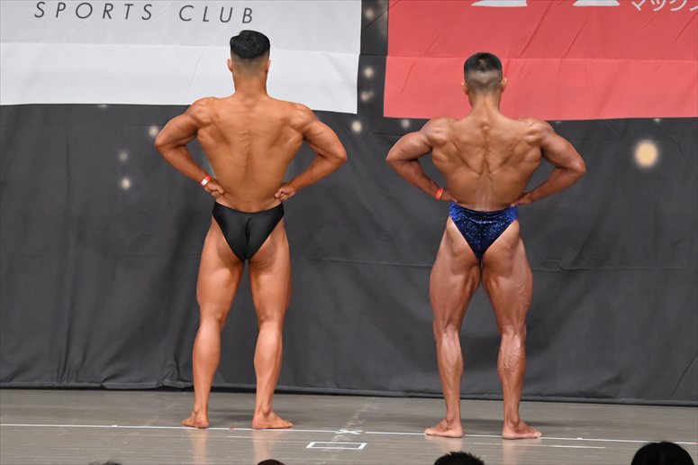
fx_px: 4205
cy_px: 232
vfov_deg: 6.3
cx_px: 349
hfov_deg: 9.5
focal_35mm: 217
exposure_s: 1/400
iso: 6400
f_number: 5.6
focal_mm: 145
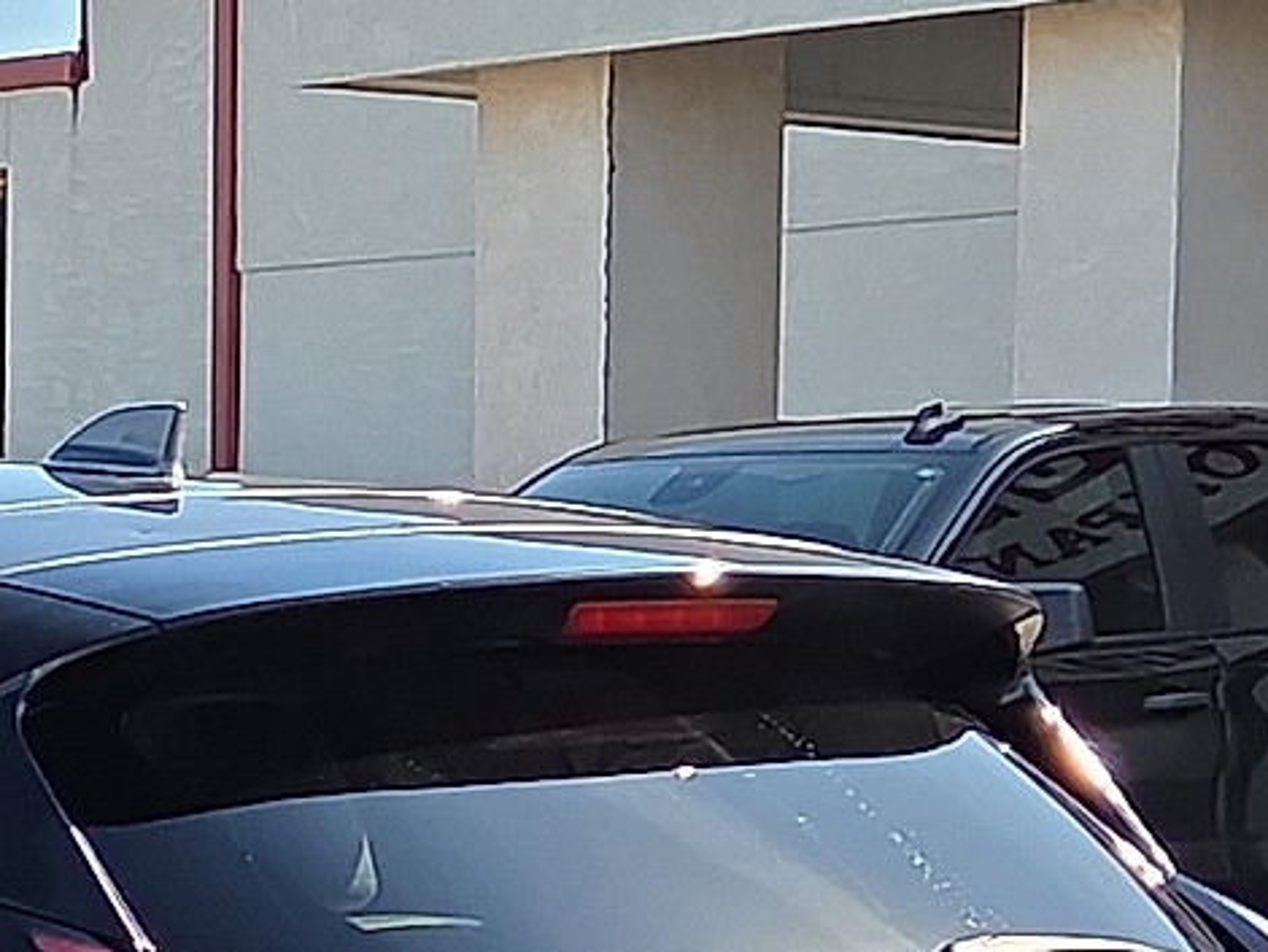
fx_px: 5864
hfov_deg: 12.0
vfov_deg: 9.1
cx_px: -432
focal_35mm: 160
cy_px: 1381
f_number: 1.8
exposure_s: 1/1111
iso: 25
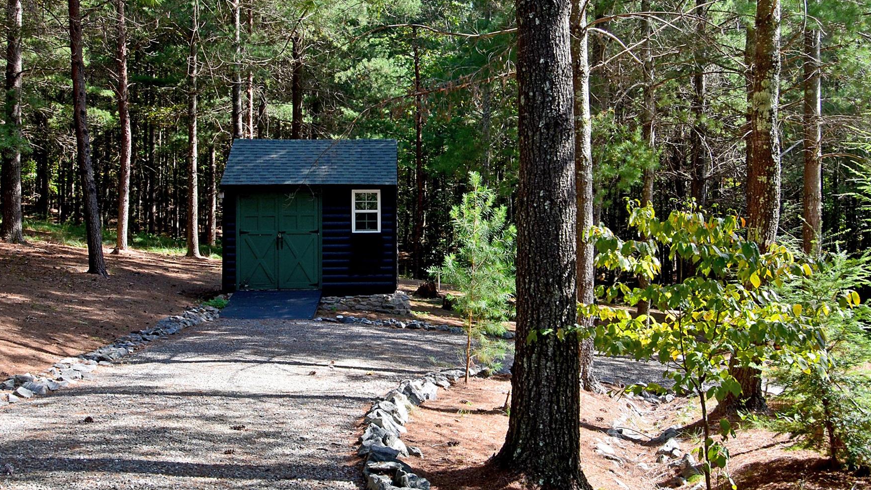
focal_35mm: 44
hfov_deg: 46.4
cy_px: 233
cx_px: 441
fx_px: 1016
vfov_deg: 27.1
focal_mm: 24
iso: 400
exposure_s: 1/160
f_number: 9
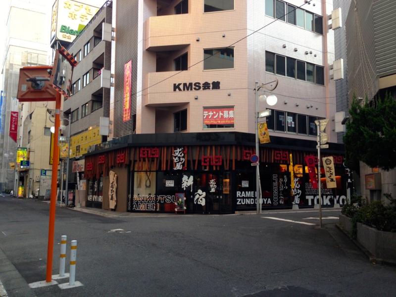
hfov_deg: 55.4
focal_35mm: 33
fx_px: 378
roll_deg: -1.1
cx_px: 198
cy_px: 148
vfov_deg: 42.9
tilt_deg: +7.0
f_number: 2.4
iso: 64
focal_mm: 4.12
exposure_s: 1/120
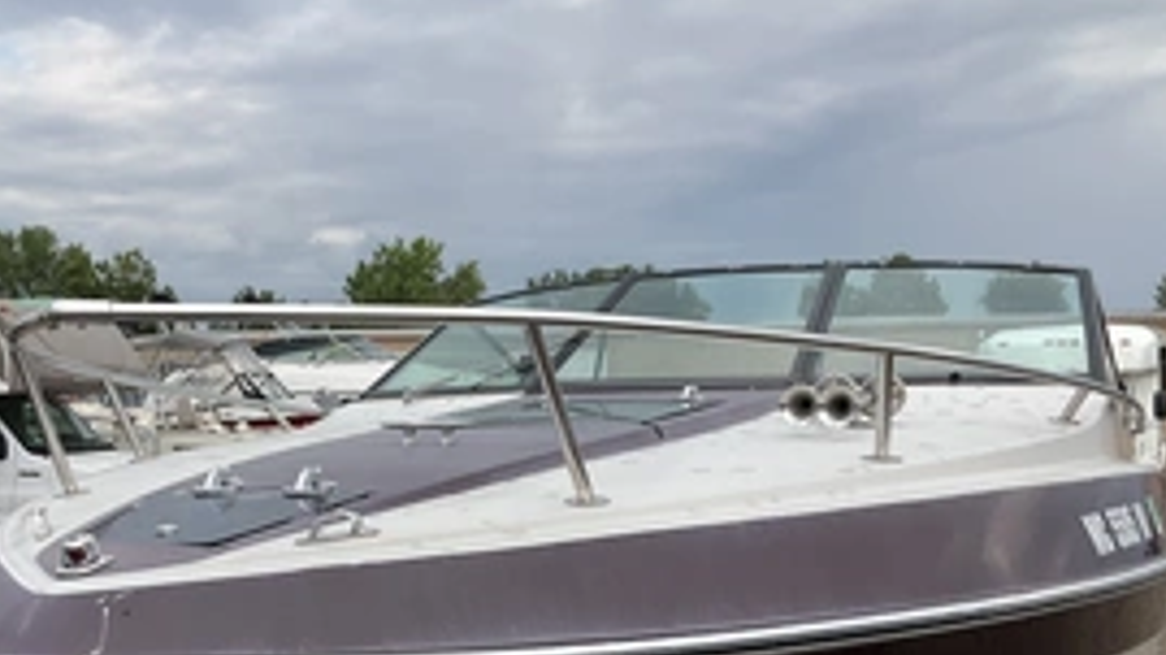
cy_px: 594
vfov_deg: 24.6
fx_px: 1452
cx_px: 433
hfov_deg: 43.4
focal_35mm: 47
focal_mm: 3
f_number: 1.8
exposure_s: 1/683
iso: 25
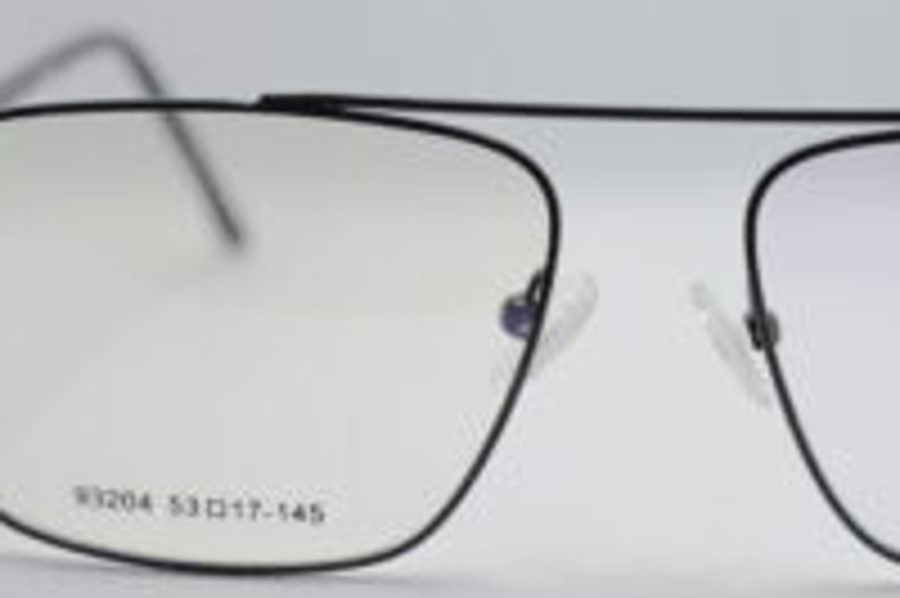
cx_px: 670
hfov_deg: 16.2
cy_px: 223
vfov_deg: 10.9
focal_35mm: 126
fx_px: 3147
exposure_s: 1/125
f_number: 5.6
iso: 250
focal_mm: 42
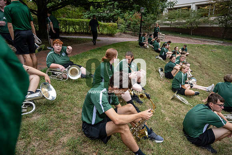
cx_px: 116
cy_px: 78
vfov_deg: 53.2
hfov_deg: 73.7
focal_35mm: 24
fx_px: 155
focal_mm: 24
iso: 1250
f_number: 4
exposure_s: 1/500
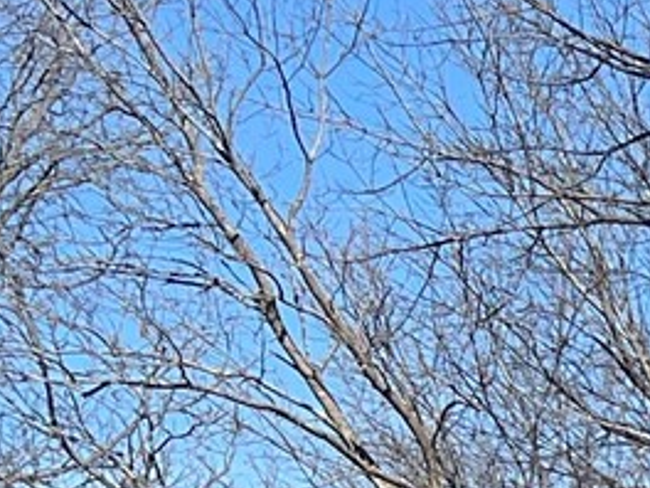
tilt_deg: -6.1
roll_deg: +1.6
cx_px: 1925
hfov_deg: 8.7
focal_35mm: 189
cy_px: 1609
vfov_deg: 6.9
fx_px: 3549
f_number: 1.5
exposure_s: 1/3257
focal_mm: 5.7
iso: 50
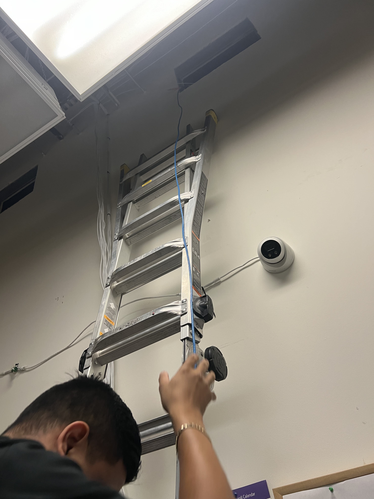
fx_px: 375
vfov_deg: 67.3
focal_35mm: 26
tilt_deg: +44.4
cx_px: 187
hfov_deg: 53.1
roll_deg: +14.2
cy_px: 250
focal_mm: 5.7
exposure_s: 1/60
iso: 125
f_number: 1.5
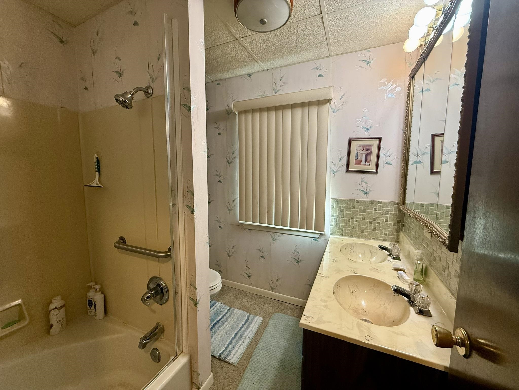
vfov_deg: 85.7
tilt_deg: -5.3
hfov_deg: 102.1
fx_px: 210
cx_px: 260
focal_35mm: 14
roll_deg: -0.4
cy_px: 195
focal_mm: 2.22
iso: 250
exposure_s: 1/120
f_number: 2.2
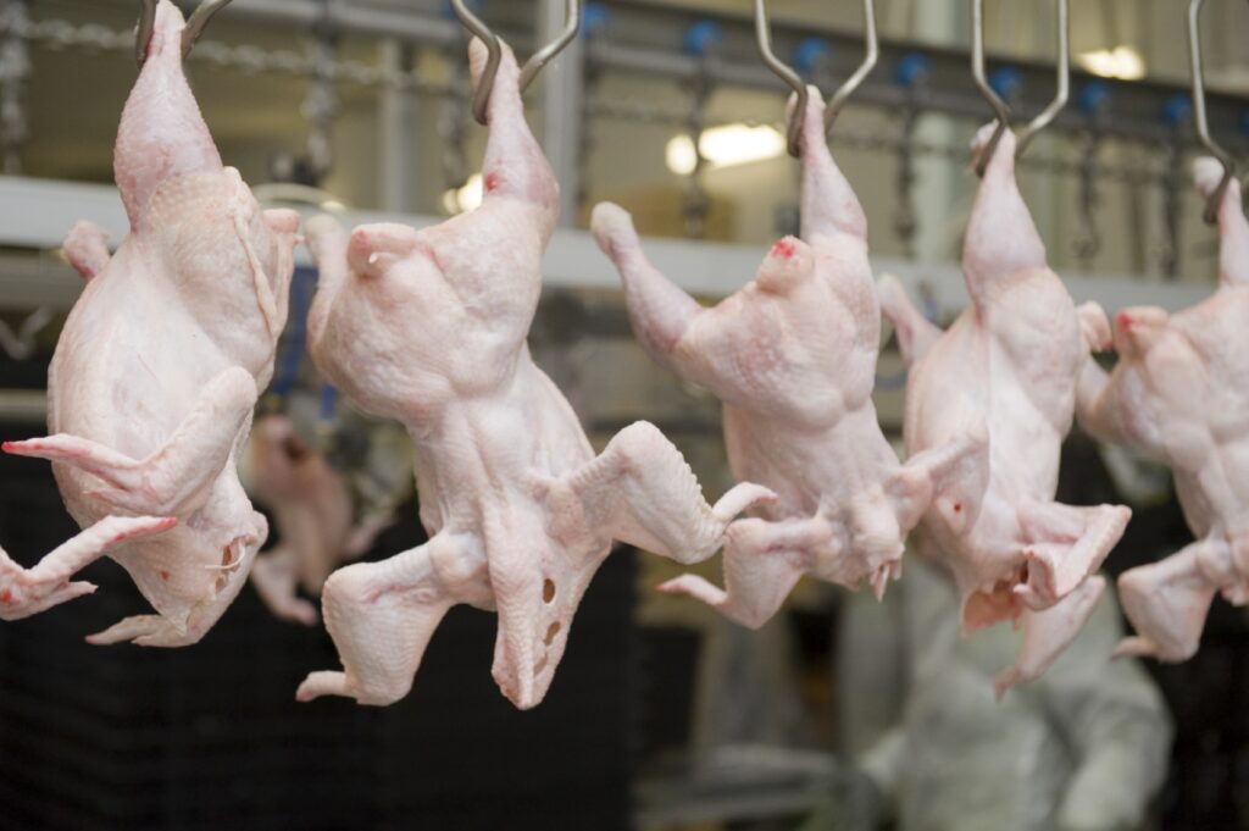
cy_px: 416
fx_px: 2149
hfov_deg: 32.4
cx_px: 624
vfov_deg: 21.9
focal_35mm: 62
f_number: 4.5
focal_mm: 62
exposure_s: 1/200
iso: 800
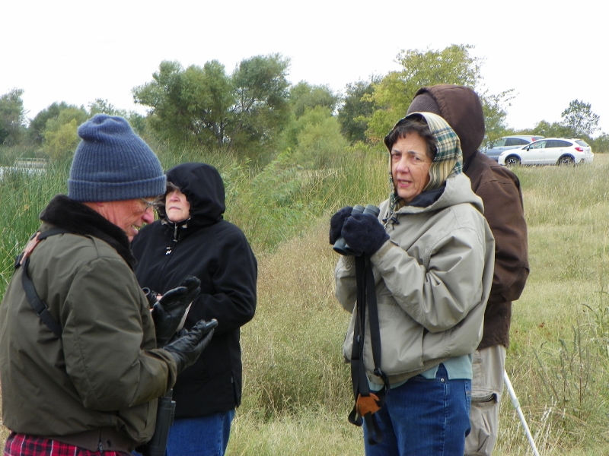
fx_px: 1759
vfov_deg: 14.8
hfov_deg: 19.6
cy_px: 228
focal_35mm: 100
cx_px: 304
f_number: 5.6
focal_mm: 17.8
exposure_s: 1/40
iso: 64
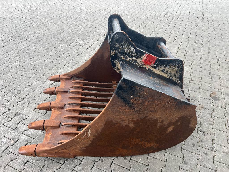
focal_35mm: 26
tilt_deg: -34.9
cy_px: 86
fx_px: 172
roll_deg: +1.3
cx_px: 114
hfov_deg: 67.3
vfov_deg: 53.1
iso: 50
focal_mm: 5.7
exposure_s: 1/769
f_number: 1.5
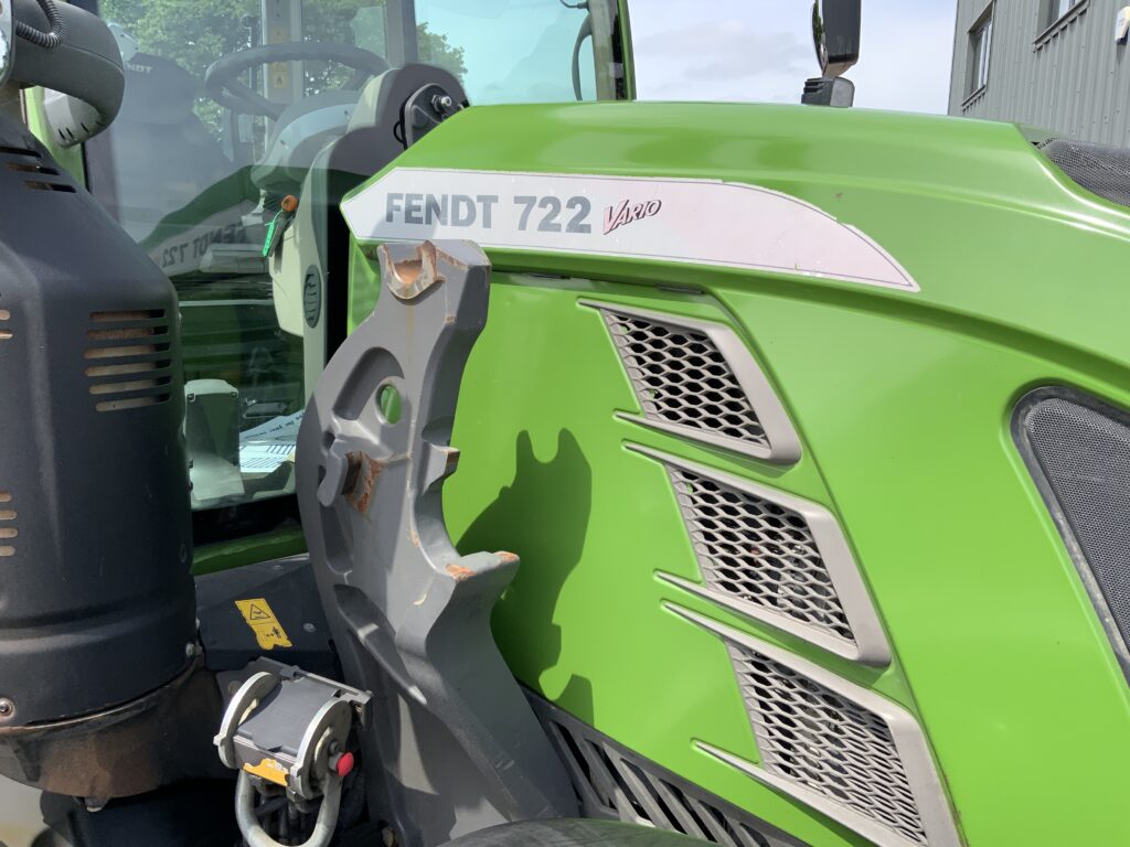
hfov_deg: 61.7
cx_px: 565
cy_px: 424
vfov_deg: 48.2
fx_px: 947
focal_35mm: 29
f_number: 1.8
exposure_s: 1/898
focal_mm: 3
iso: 16
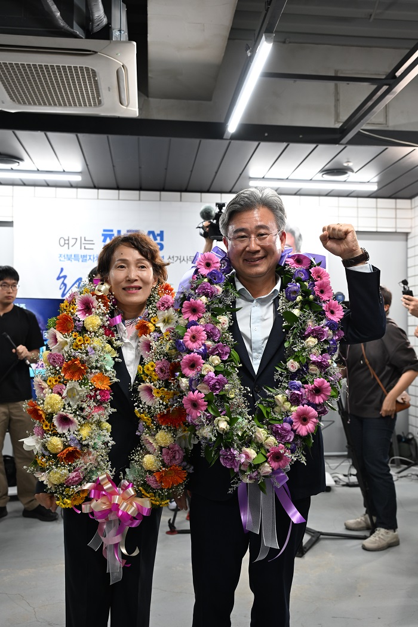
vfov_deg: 56.5
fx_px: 583
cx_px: 209
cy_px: 314
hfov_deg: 39.4
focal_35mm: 34
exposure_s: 1/40
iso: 560
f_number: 4
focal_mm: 33.5
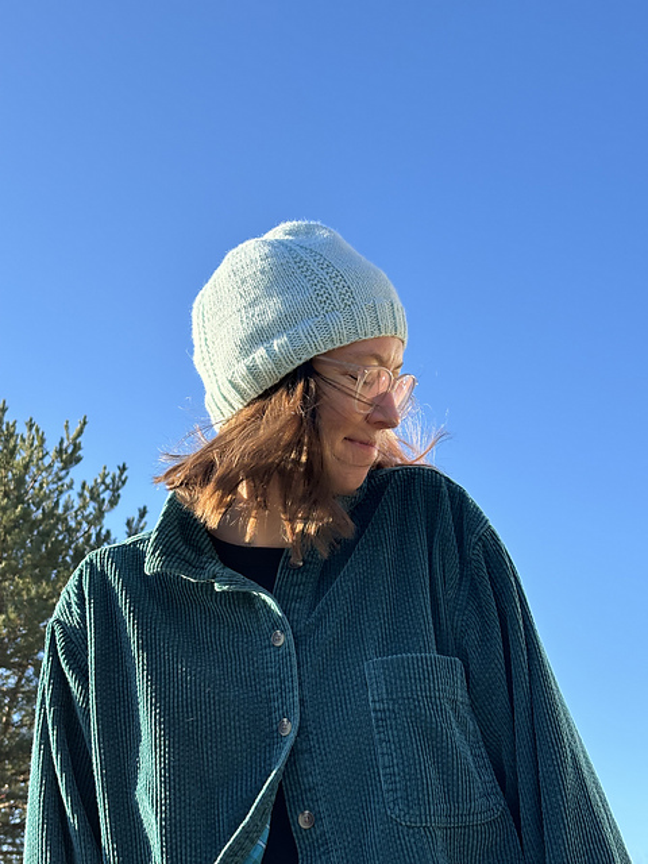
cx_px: 324
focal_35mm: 52
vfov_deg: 36.8
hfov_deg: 28.0
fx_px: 1298
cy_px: 432
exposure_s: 1/831
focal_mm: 5.96
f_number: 1.6
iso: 32
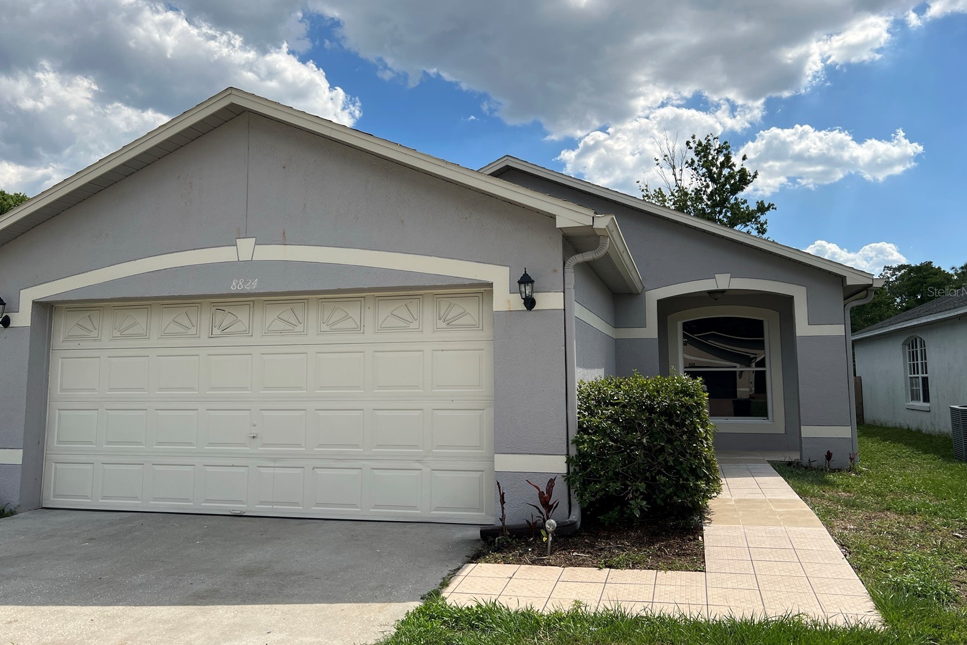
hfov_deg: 65.5
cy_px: 291
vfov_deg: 46.3
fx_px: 752
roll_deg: +0.1
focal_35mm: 28
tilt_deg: +6.5
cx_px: 486
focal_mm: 5.7
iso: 50
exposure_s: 1/5882
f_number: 1.5
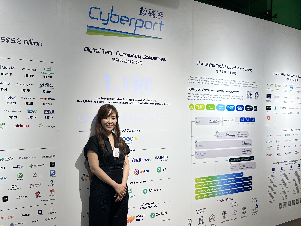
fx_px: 296
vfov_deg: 41.6
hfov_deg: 53.8
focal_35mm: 34
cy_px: 135
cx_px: 129
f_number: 1.78
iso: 50
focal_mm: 6.86
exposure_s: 1/112
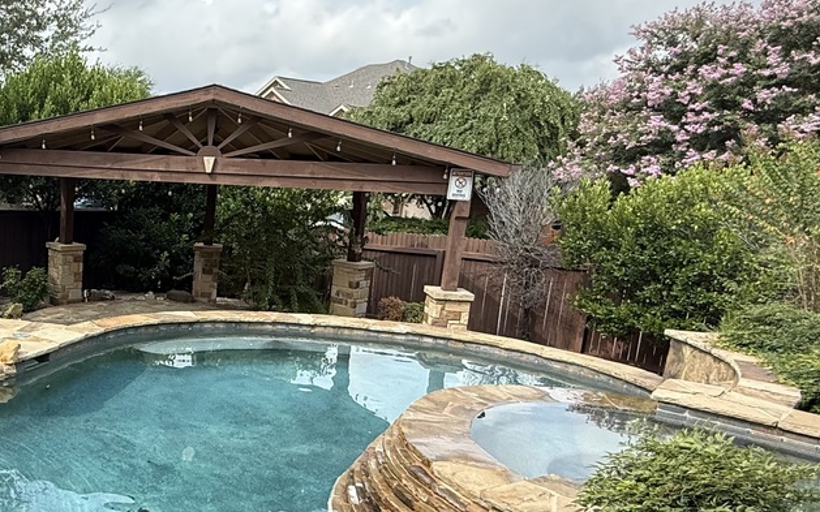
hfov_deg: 51.2
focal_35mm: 34
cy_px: 300
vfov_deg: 37.2
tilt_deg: -10.3
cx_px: 106
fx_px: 760
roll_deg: -2.6
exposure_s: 1/751
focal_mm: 2.22
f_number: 2.2
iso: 64
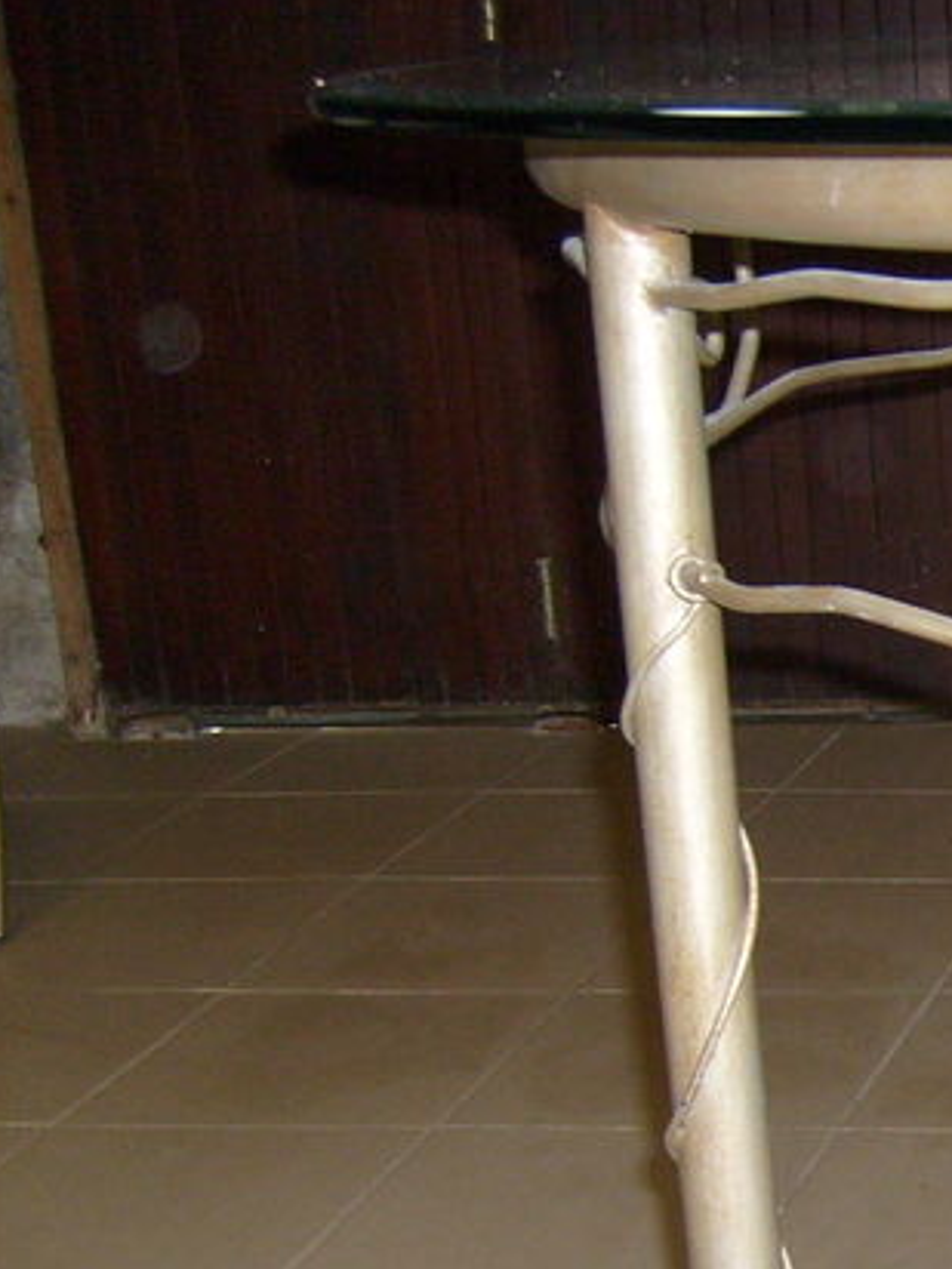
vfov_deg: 22.8
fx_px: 3117
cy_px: 973
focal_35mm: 85
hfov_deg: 15.7
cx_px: 1522
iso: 100
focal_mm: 5.8
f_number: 2.8
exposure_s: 1/45
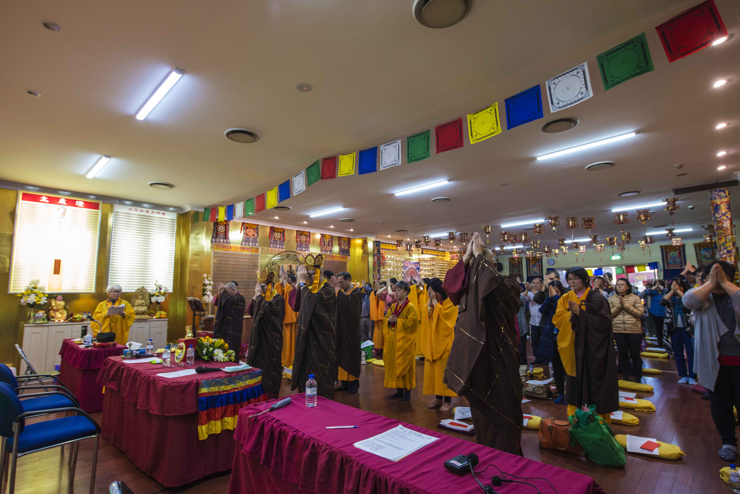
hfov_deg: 90.0
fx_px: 370
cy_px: 247
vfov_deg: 67.4
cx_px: 370
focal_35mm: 18
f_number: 5.6
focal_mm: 18
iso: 2500
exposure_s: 1/60
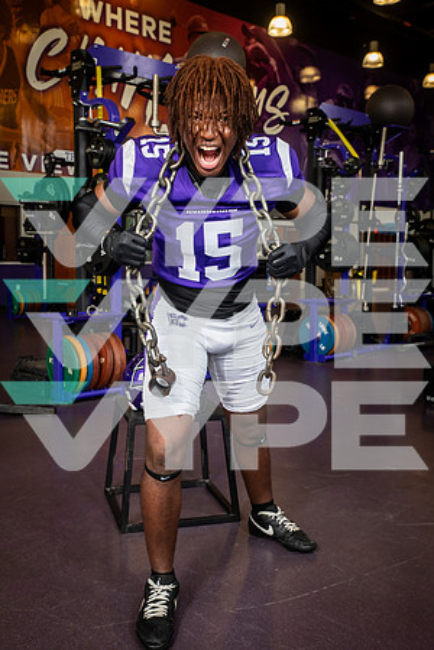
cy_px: 325
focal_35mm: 40
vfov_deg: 48.5
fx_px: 723
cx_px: 217
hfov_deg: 33.4
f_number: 7.1
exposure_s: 1/250
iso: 800
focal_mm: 40
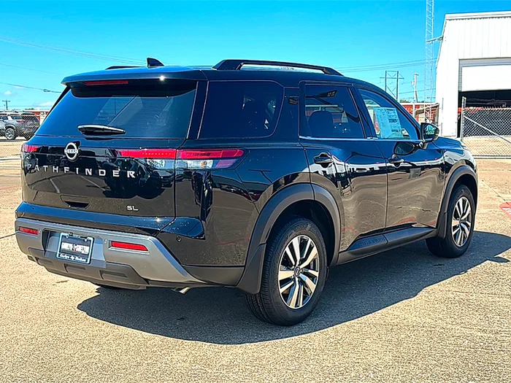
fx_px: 561
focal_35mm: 38
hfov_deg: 49.0
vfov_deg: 37.7
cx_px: 256
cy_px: 192
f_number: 1.78
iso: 80
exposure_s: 1/3077
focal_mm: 6.86
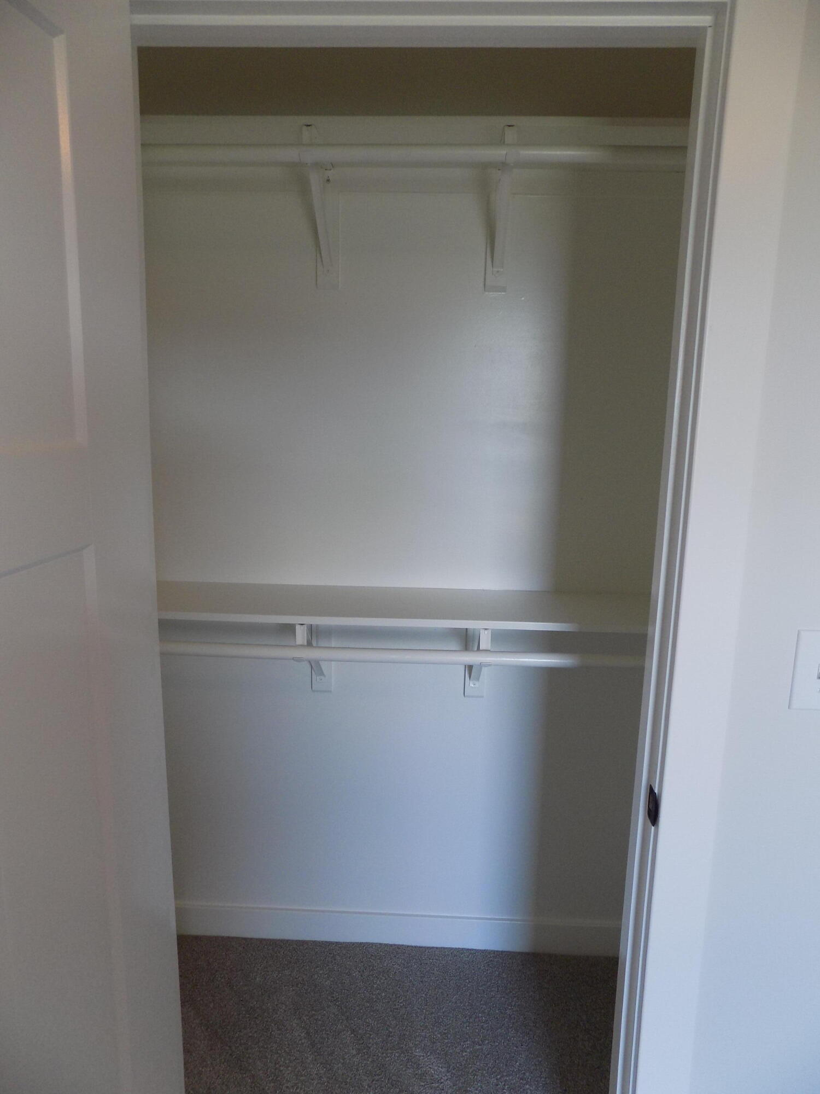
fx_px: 726
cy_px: 547
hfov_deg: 58.9
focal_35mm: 23
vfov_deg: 73.9
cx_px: 410
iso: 140
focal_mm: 4
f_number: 3.1
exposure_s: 1/30
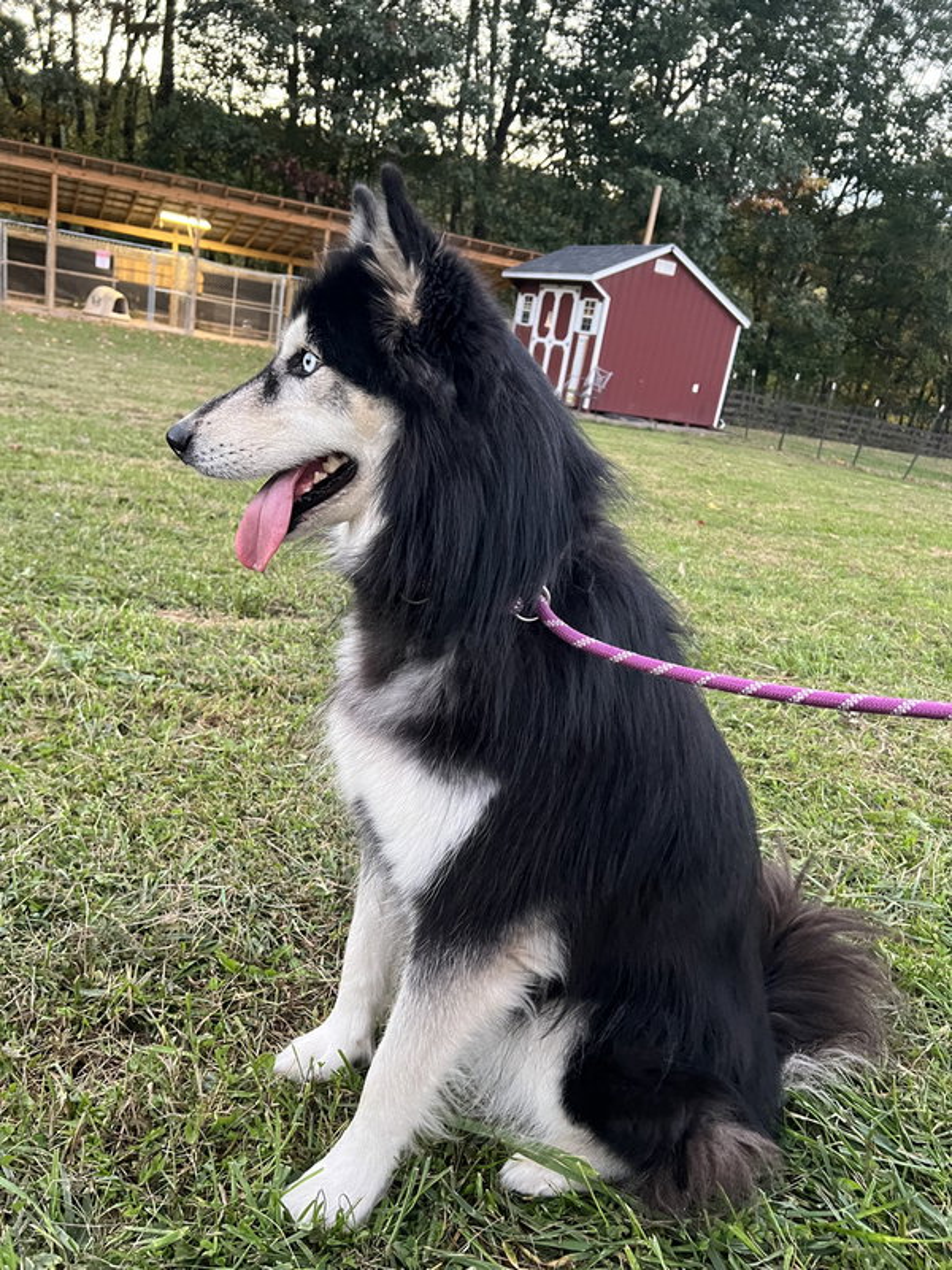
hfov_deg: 53.1
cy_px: 635
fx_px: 953
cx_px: 476
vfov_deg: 67.3
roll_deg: -9.2
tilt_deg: -17.1
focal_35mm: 26
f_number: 1.5
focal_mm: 5.7
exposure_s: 1/60
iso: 500
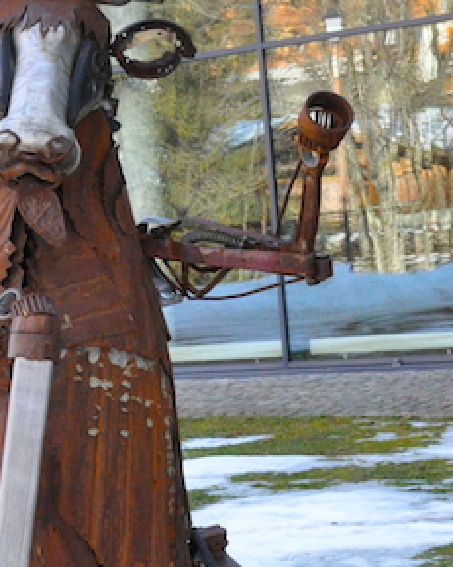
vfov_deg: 15.1
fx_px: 2129
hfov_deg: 12.1
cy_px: 385
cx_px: 73
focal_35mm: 127
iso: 3200
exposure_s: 1/400
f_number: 10
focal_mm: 34
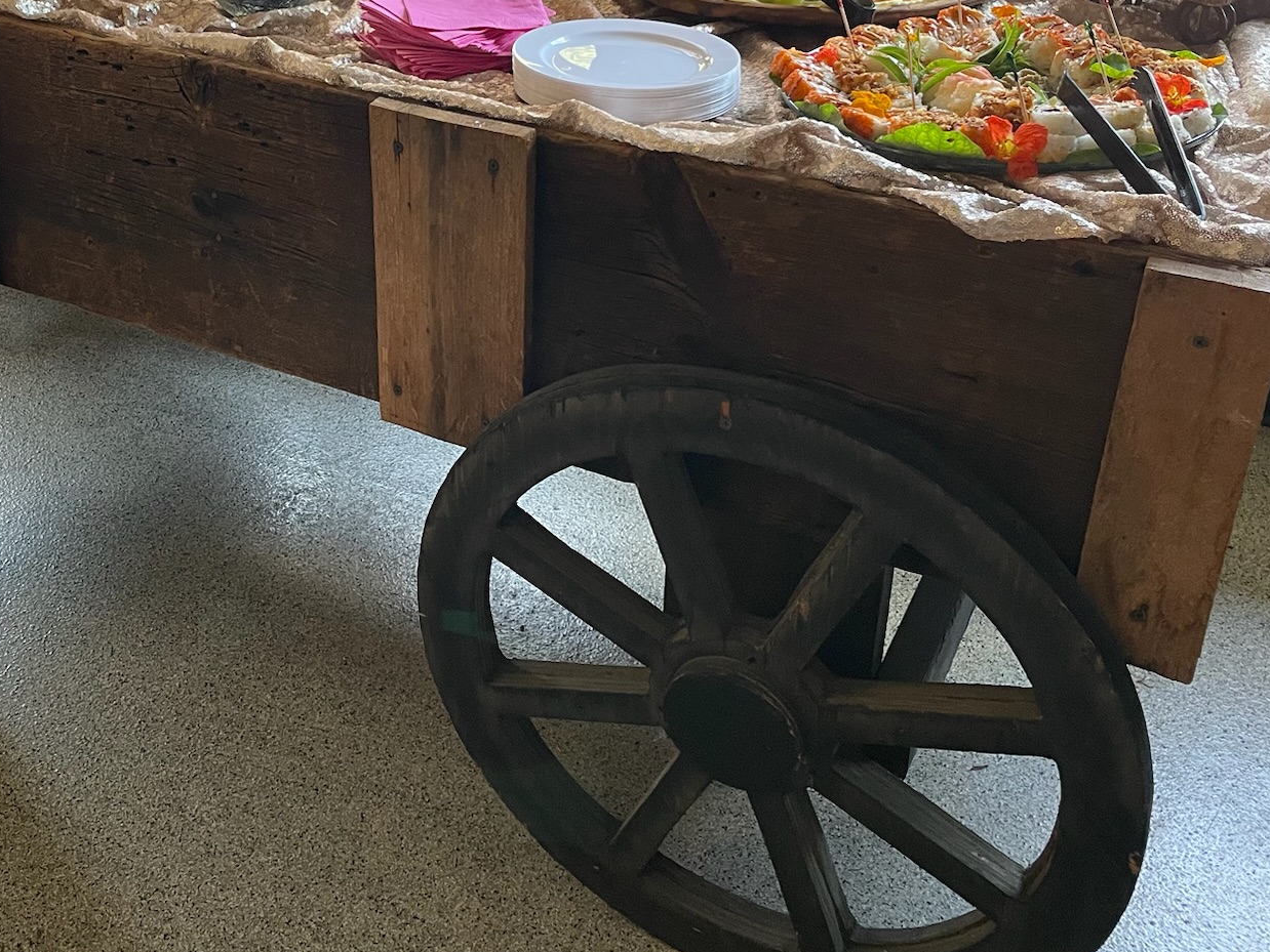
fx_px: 1578
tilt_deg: -27.7
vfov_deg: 32.9
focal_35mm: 43
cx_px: 403
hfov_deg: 43.1
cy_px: 221
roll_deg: +1.4
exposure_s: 1/60
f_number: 1.6
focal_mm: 4.2
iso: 160
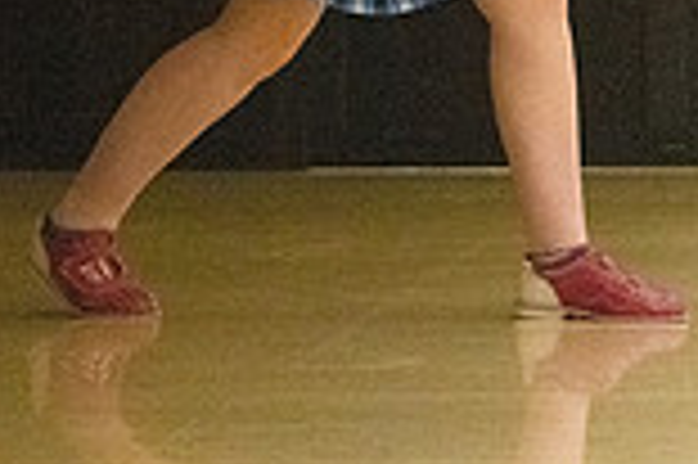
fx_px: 6895
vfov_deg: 3.8
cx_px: 423
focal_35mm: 356
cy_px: -295
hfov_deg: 5.8
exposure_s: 1/1000
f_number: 4.5
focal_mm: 95
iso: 10000
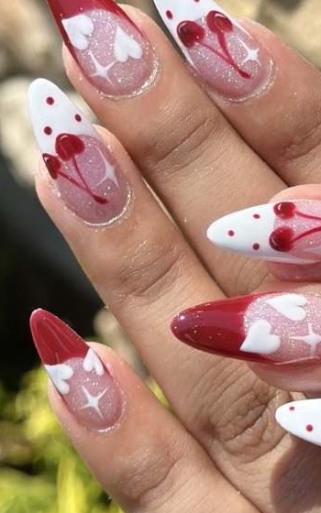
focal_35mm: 100
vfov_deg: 20.8
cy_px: 223
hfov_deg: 13.0
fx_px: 1400
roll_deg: +22.9
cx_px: 264
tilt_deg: -10.9
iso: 100
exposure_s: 1/5000
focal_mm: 6.86
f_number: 1.78
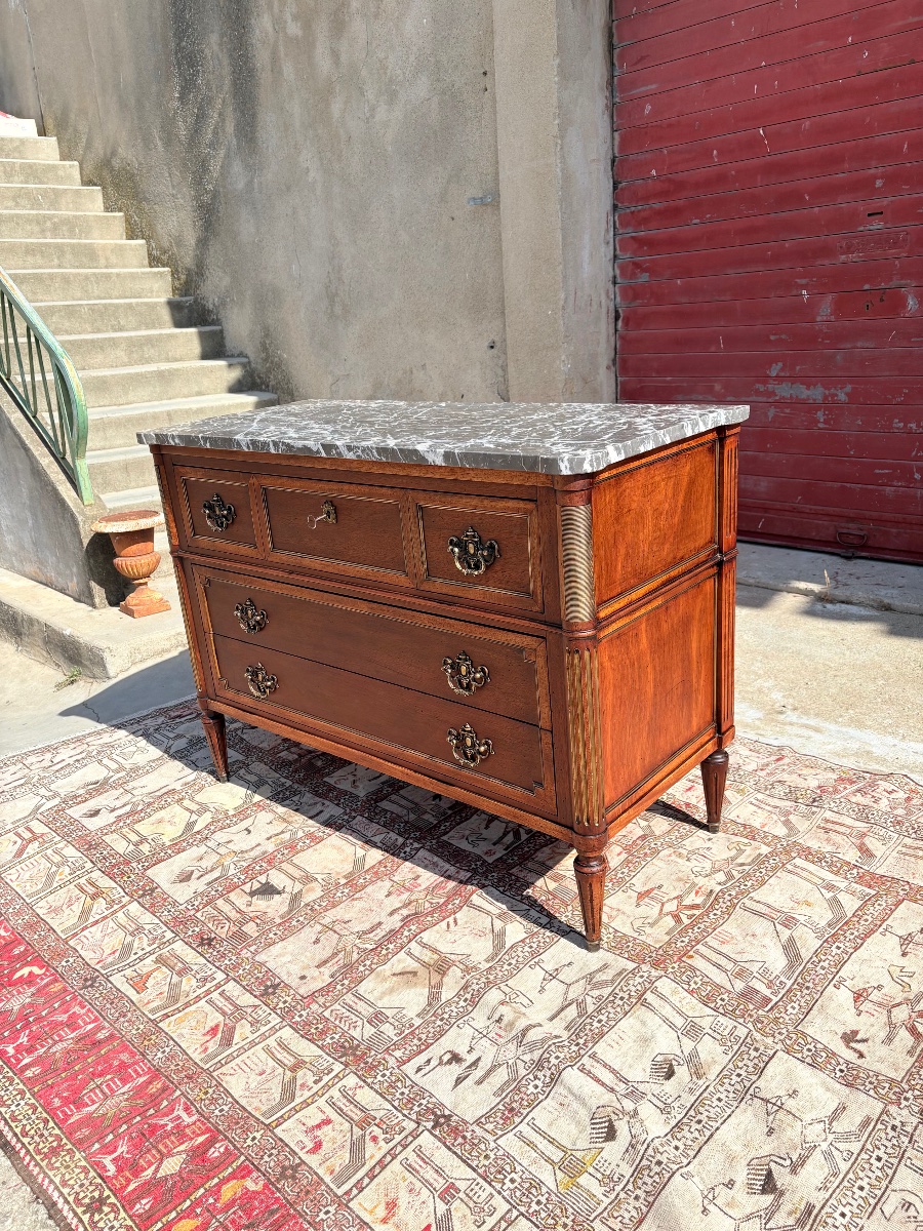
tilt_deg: -17.5
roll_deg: +3.3
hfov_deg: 53.1
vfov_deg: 67.3
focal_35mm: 26
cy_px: 616
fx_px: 924
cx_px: 462
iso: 50
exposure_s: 1/2985
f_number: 1.6
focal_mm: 5.96
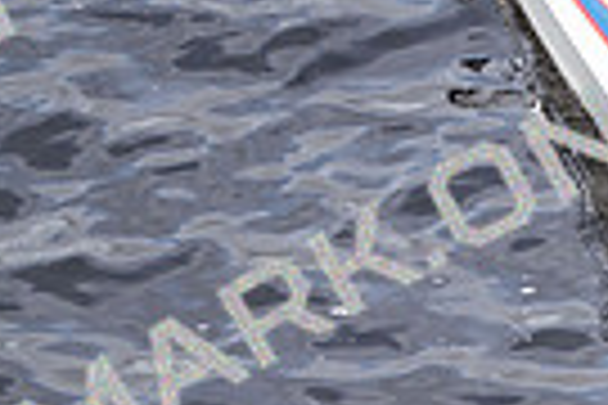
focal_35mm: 861
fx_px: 14540
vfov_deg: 1.6
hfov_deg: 2.4
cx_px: 1198
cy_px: 637
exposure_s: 1/2000
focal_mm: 200
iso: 320
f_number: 2.8
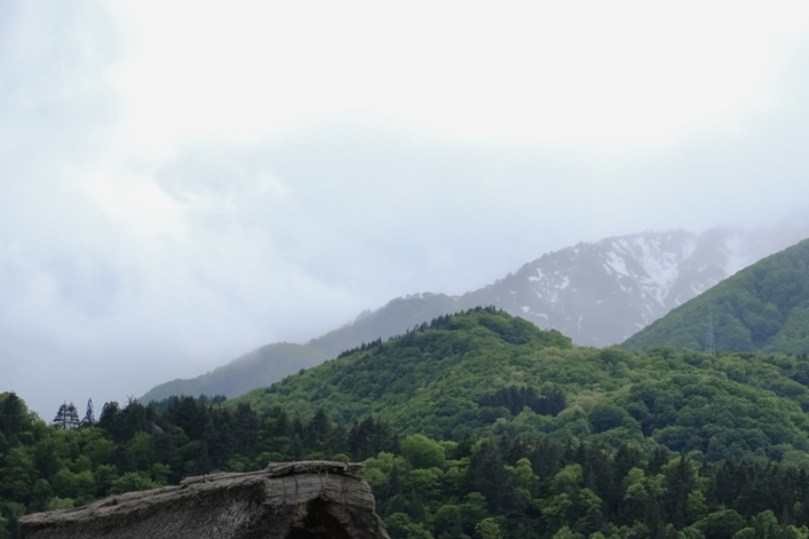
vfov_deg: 10.1
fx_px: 3033
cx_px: 823
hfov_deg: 14.9
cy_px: 510
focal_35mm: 135
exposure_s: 1/2000
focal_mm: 35
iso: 200
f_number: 2.2
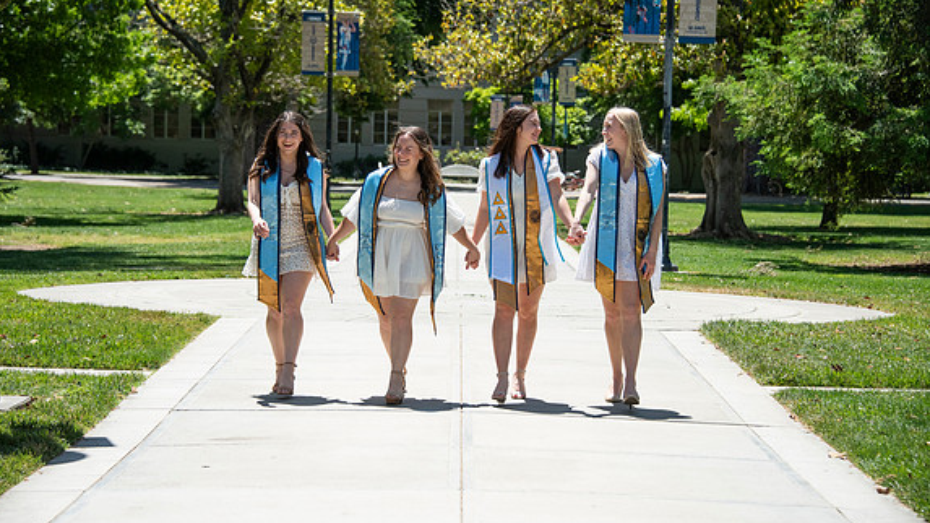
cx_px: 463
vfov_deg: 11.4
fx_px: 2613
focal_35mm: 106
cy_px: 231
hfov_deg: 20.2
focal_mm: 100
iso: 500
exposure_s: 1/3200
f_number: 5.6
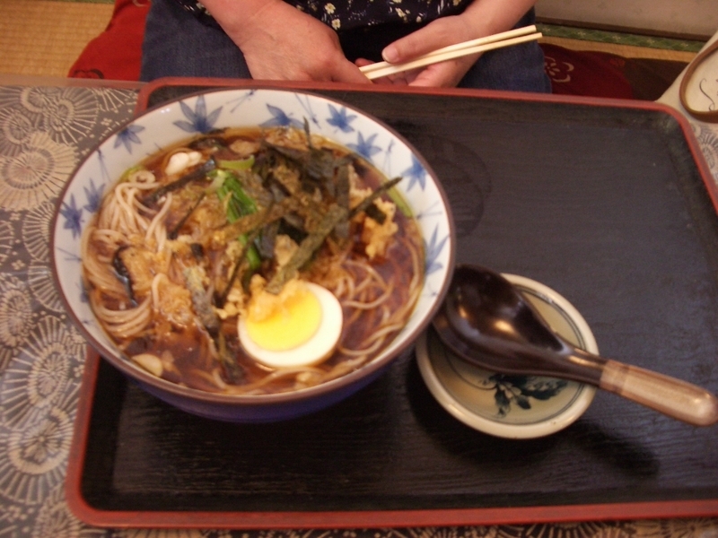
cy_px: 269
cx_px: 359
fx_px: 726
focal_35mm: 35
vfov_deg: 40.7
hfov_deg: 52.6
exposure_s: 1/6
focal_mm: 5.8
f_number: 2.6
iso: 200
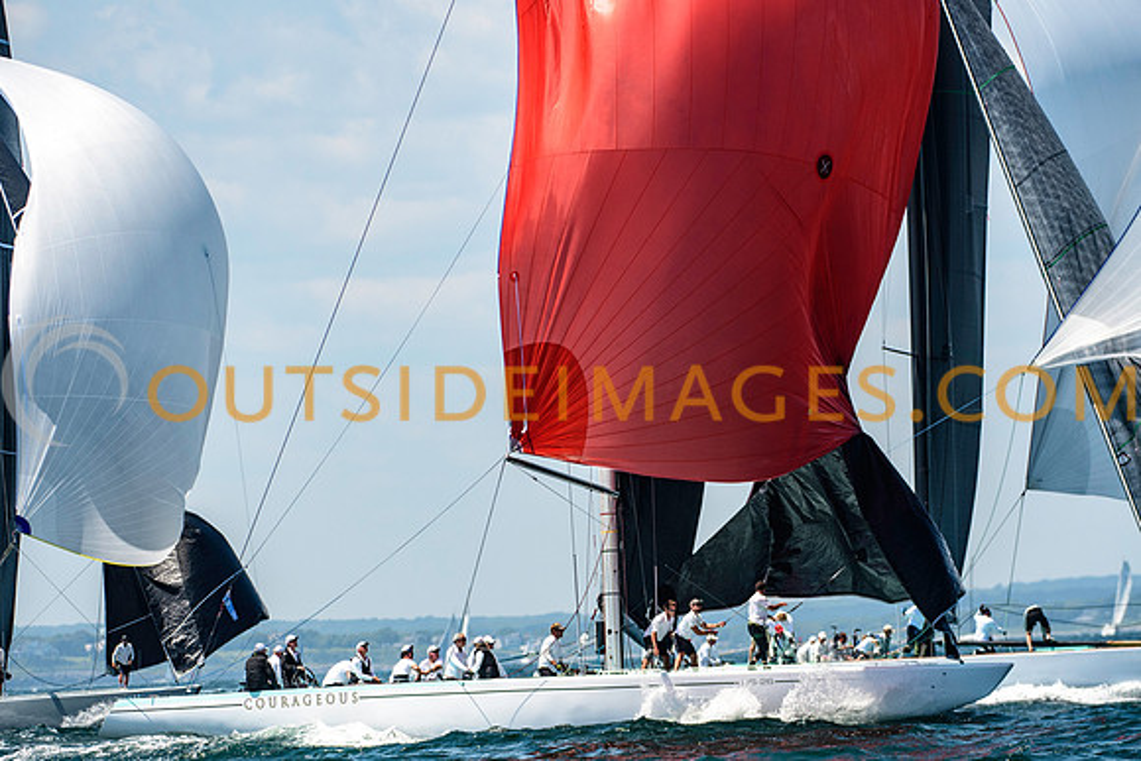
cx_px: 570
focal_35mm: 360
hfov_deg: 5.7
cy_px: 380
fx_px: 11412
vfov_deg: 3.8
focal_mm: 240
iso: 400
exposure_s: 1/2500
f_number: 5
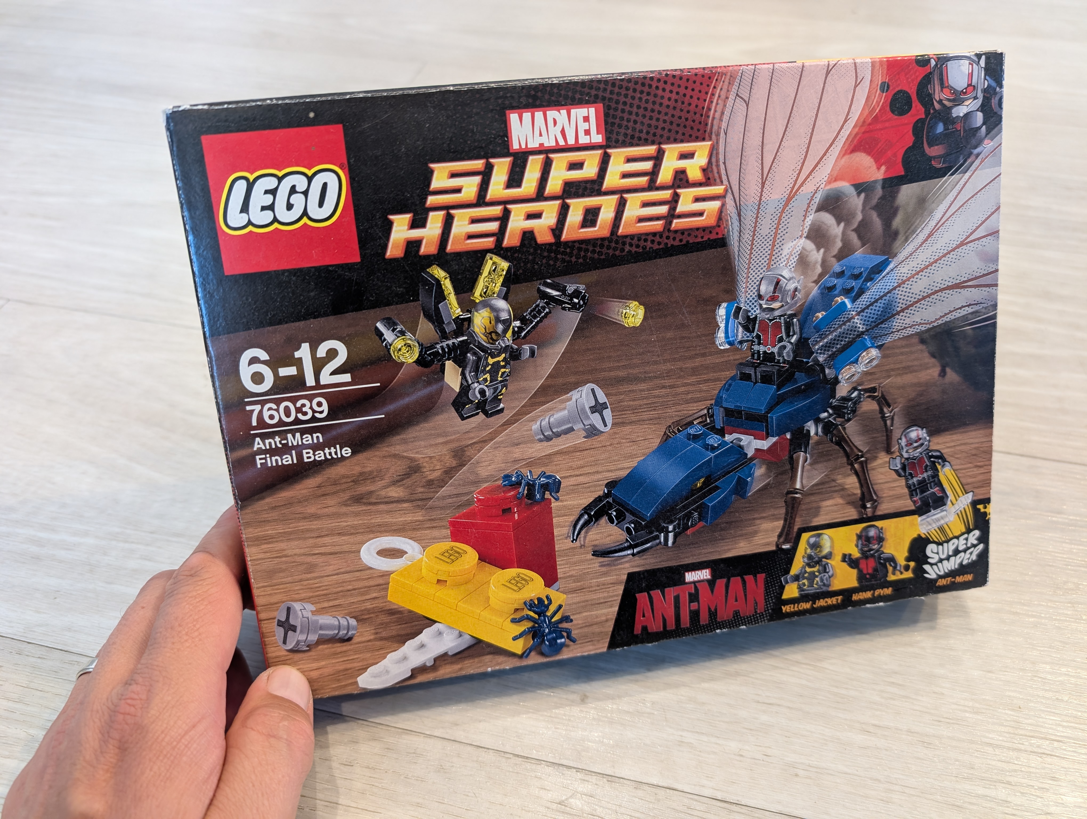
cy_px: 410
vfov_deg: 56.9
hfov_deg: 71.5
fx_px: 755
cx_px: 544
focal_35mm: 24
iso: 129
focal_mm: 6.9
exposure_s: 1/25
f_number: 1.68
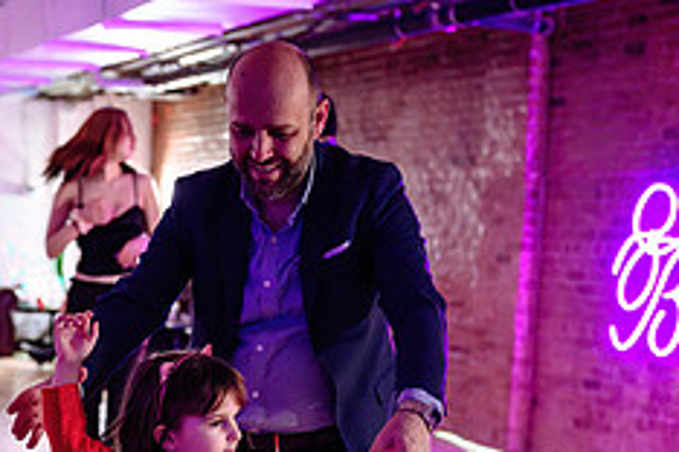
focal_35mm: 94
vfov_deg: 14.2
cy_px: 512
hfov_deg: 21.5
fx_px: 1773
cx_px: 190
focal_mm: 35
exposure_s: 1/250
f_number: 2
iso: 2000
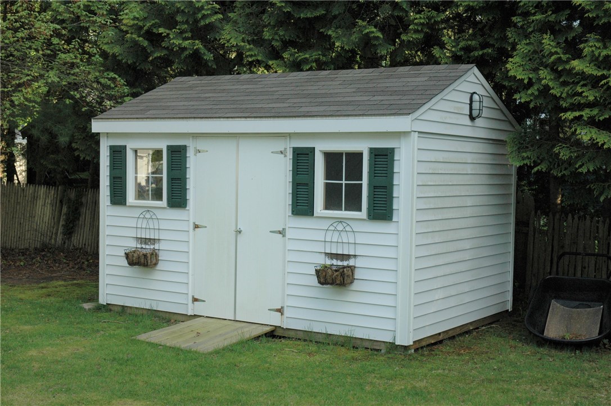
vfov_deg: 25.7
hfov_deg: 37.9
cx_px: 306
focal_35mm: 52
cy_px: 203
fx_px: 890
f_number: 7.1
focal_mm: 35
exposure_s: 1/200
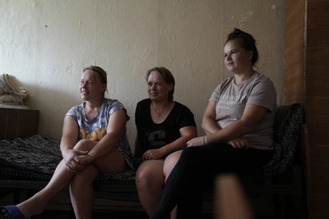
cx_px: 164
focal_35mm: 35
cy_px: 110
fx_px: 320
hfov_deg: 54.4
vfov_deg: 37.9
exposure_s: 1/60
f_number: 2.8
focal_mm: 35
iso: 2000
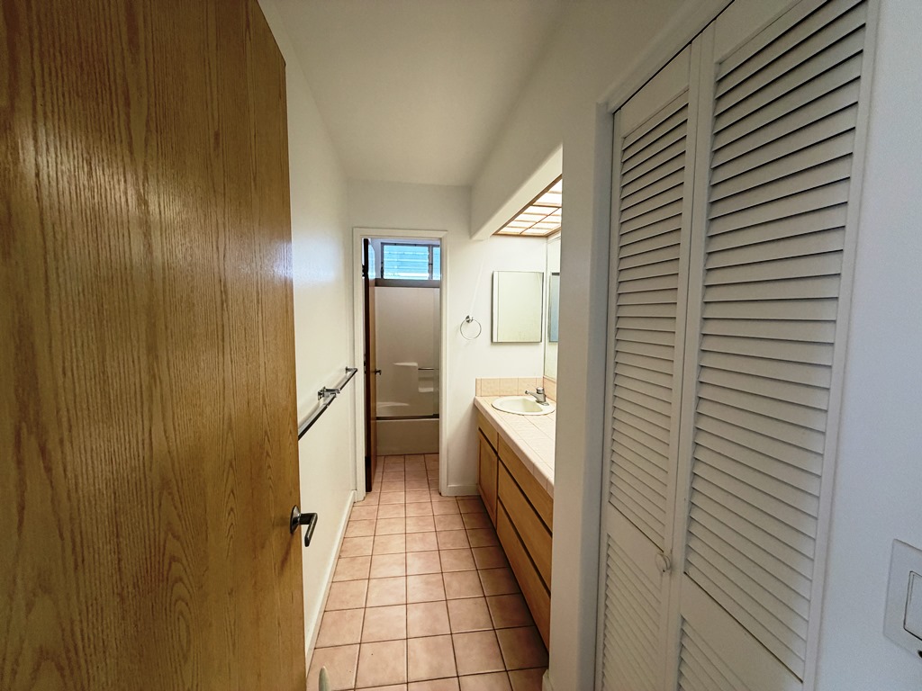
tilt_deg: -5.6
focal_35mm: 14
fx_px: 373
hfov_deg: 102.1
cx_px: 461
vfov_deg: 85.7
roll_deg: -0.7
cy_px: 346
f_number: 2.2
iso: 250
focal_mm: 2.22
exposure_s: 1/68
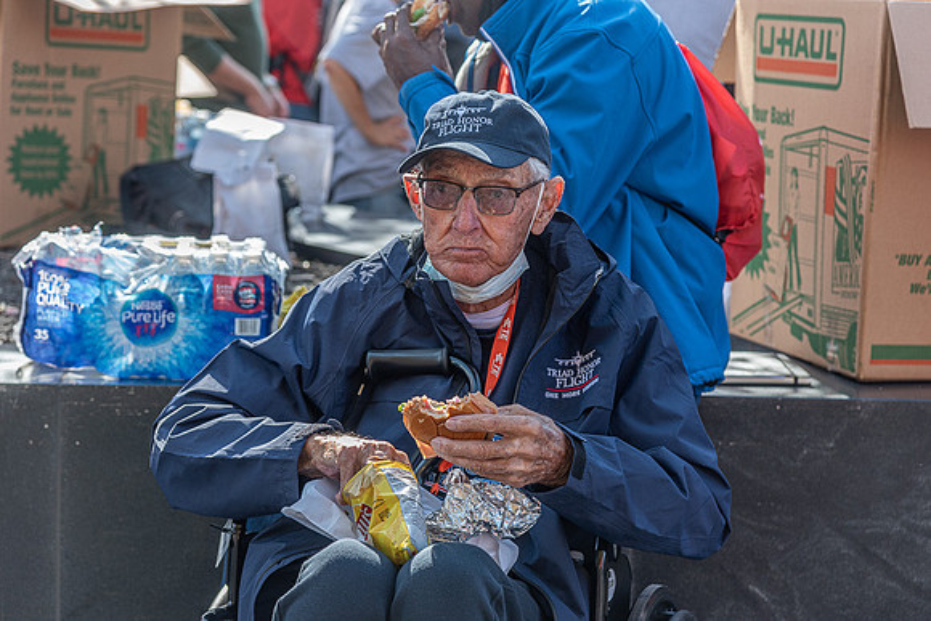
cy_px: 310
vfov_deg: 12.5
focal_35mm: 110
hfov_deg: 18.6
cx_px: 466
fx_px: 2845
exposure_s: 1/400
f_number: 5
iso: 500
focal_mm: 110
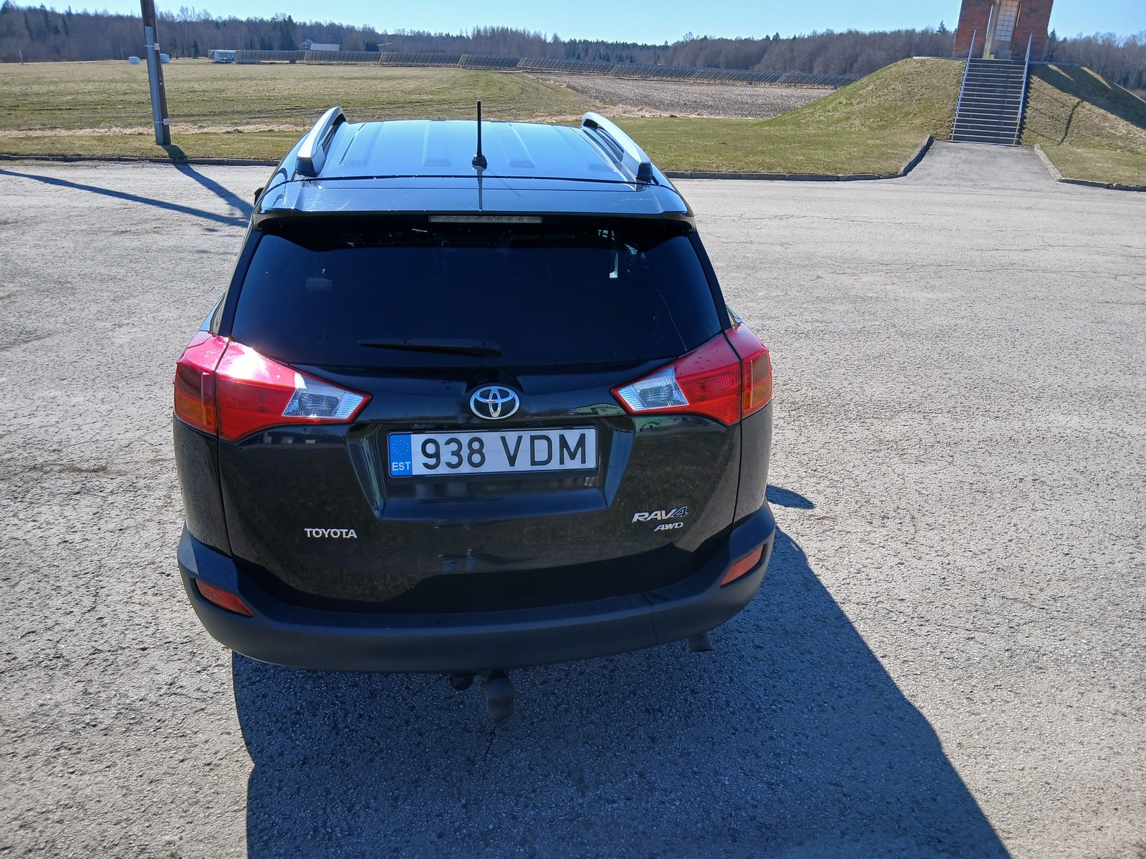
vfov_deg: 53.1
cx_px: 573
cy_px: 430
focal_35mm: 26
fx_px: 861
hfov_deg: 67.3
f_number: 1.8
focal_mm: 3.98
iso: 20
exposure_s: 1/323
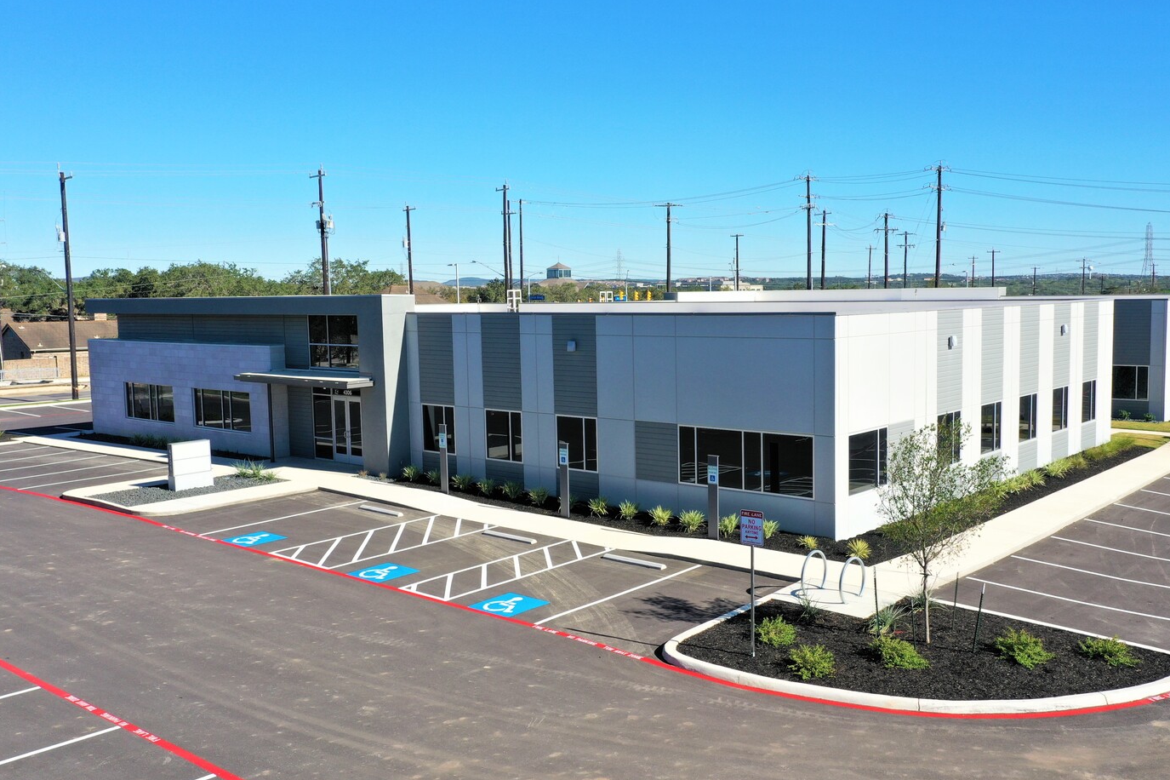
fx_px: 1072
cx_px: 660
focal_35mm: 33
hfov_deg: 57.1
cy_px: 402
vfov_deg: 39.9
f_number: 5.6
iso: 100
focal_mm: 10.26
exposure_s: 1/500
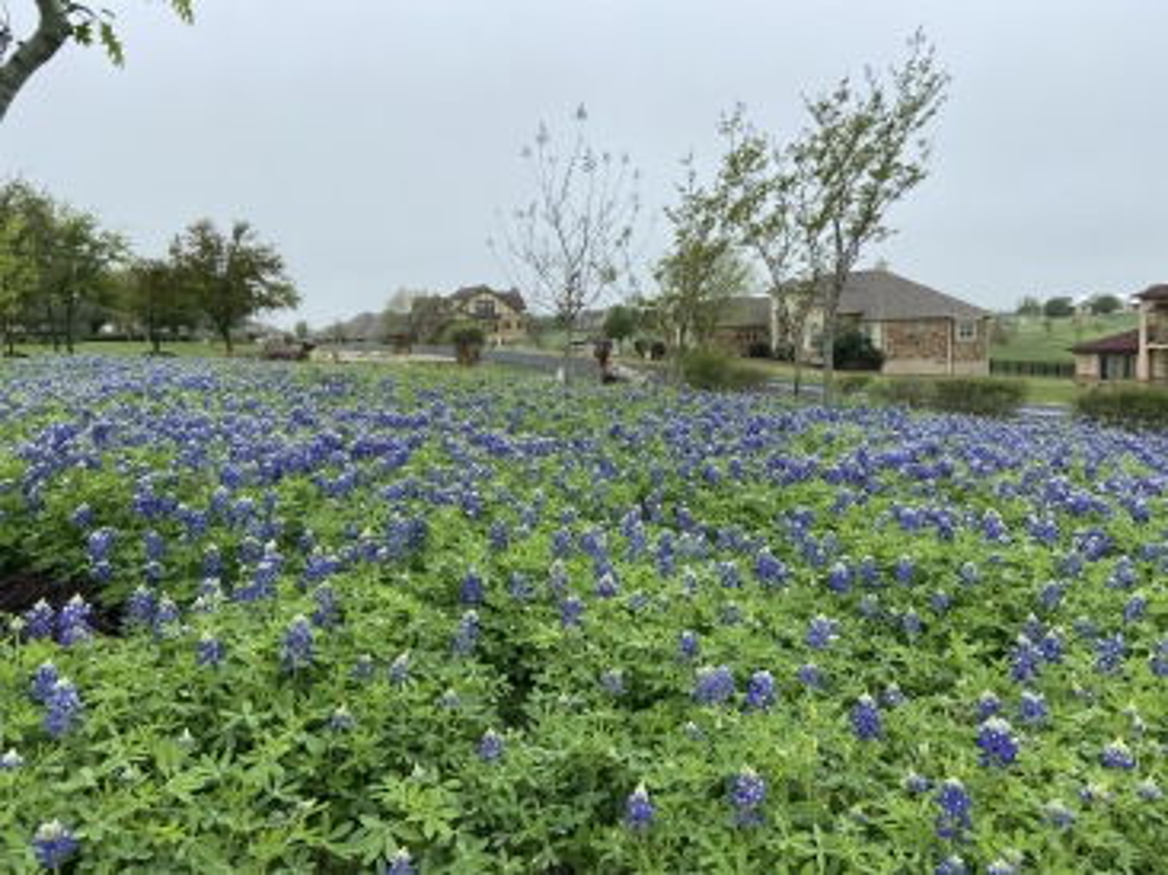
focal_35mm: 26
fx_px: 877
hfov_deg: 67.3
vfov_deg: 53.0
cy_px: 438
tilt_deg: -6.3
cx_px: 584
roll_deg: +3.7
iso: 32
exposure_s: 1/990
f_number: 1.8
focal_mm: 4.25
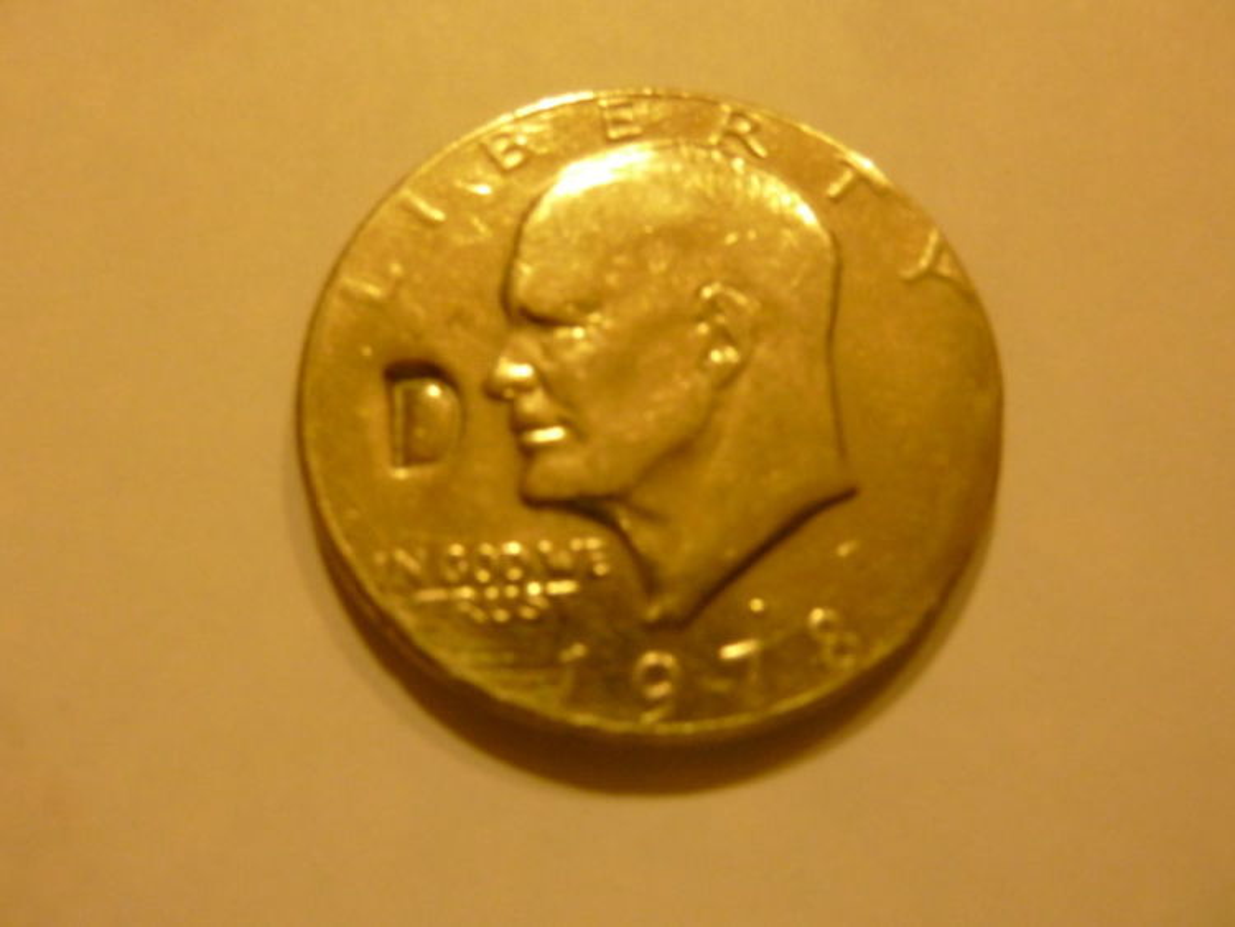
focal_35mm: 25
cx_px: 618
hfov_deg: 69.4
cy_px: 464
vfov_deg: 54.9
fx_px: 892
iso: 400
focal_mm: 4.1
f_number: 3.3
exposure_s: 1/25
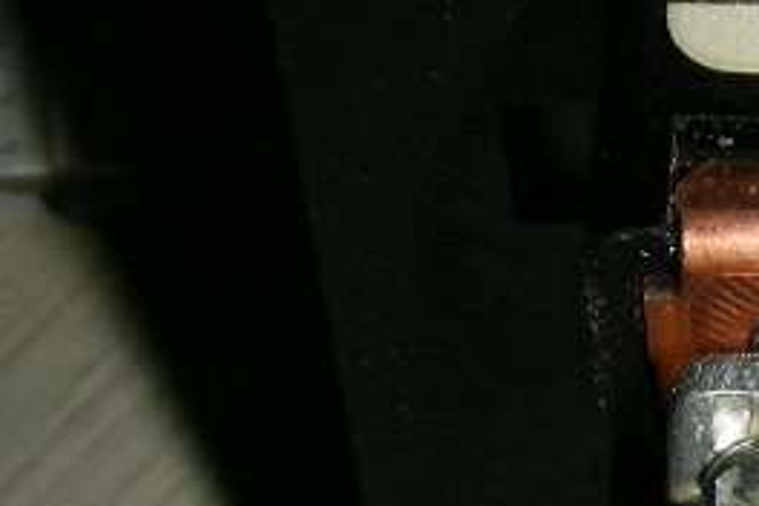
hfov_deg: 10.2
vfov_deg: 7.1
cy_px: 503
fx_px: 4090
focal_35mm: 194
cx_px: 1196
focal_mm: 8
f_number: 6.8
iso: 50
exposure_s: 1/60.1
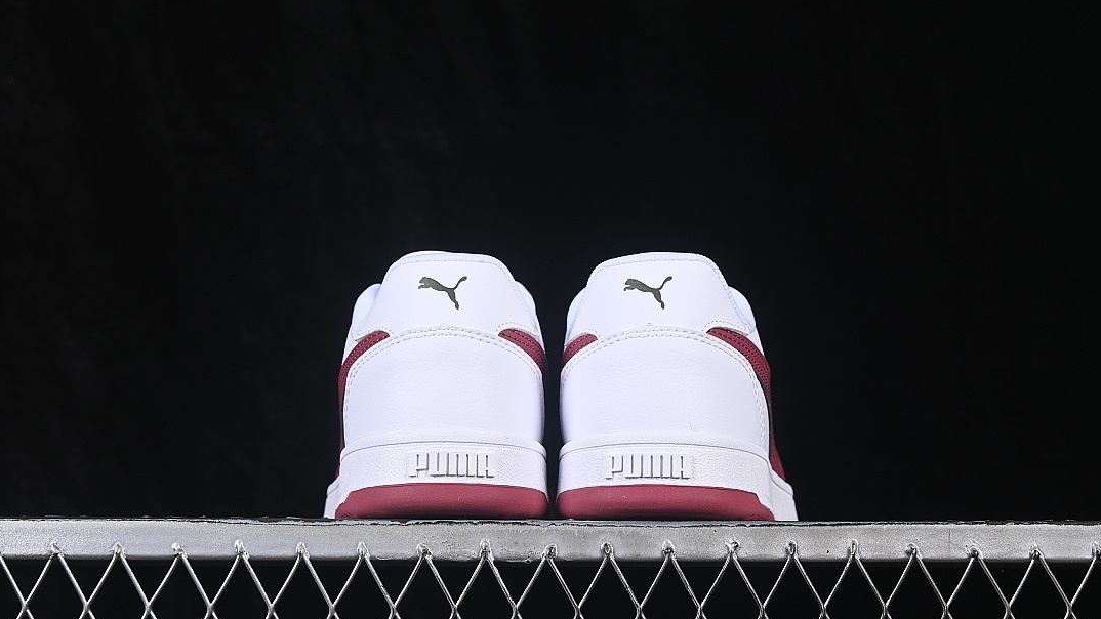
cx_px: 552
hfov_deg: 26.9
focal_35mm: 79
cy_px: 290
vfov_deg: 15.3
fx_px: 2306
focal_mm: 50
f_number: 8
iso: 160
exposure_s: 1/80
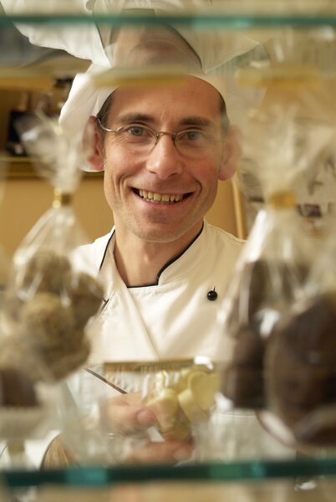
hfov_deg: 22.7
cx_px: 168
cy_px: 251
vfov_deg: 33.4
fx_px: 837
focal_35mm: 60
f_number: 5
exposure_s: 1/15
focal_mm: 40
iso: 500
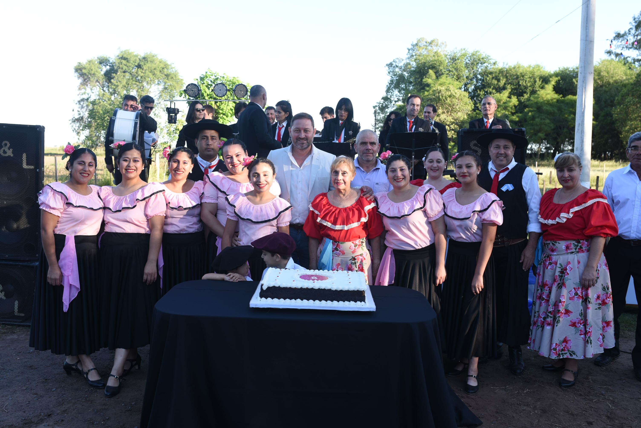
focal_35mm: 35
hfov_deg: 54.4
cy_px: 214
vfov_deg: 37.9
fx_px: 623
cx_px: 320
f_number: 5.6
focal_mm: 35
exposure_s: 1/200
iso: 200
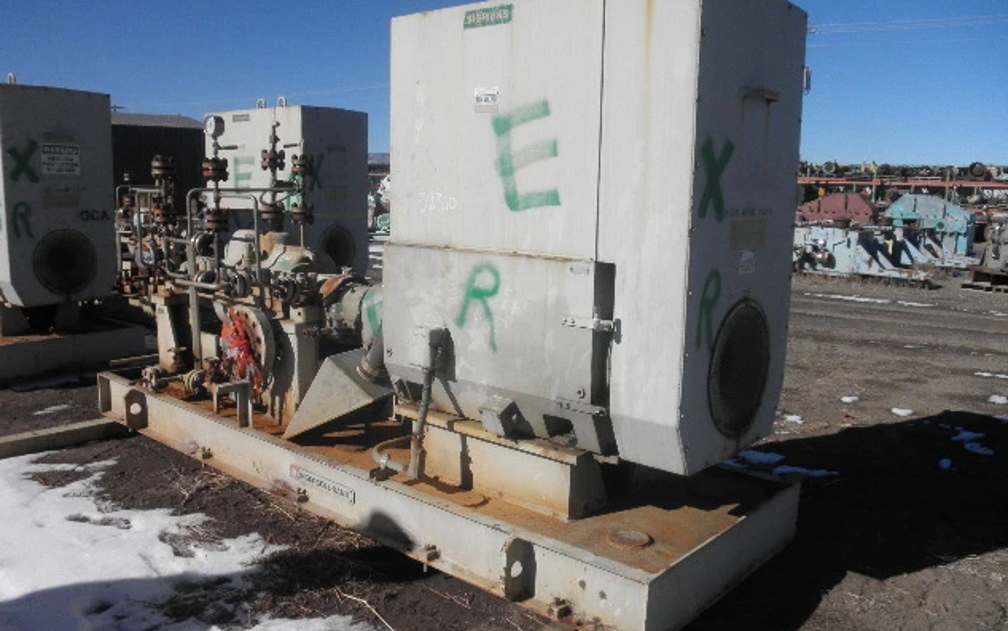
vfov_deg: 41.8
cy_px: 335
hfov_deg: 62.9
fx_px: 824
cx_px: 502
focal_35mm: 30
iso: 64
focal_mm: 5
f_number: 8.5
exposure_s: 1/250
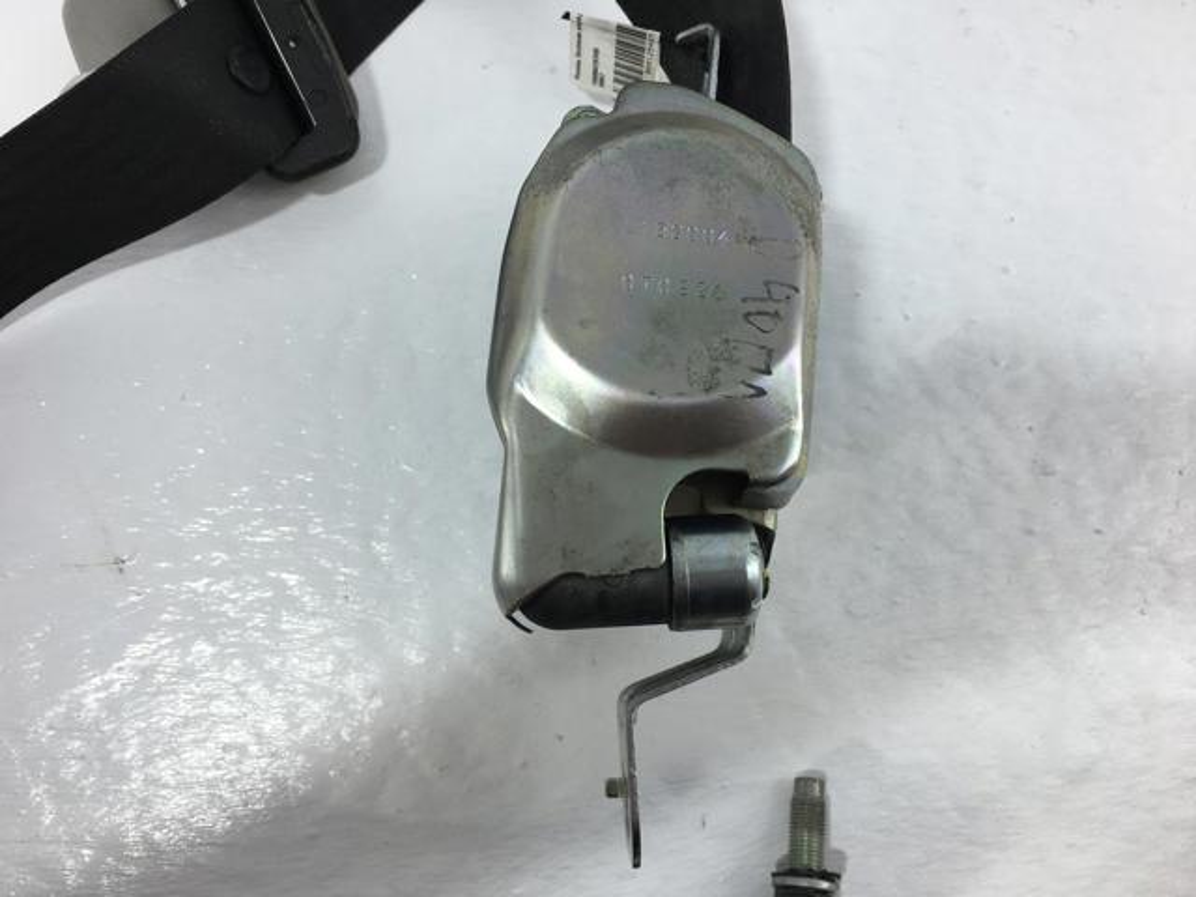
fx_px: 1002
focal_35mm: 29
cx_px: 598
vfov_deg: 48.2
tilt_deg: -78.8
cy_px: 448
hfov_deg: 61.7
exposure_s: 1/363
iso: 25
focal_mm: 4.15
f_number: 2.2
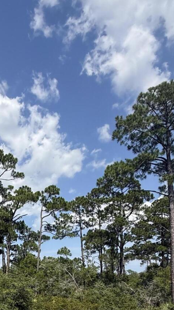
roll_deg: -0.1
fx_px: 295
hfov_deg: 29.7
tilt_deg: +1.3
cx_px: -16
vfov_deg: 48.9
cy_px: 283
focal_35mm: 36
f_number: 2.2
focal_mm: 2.22
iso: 50
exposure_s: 1/2237
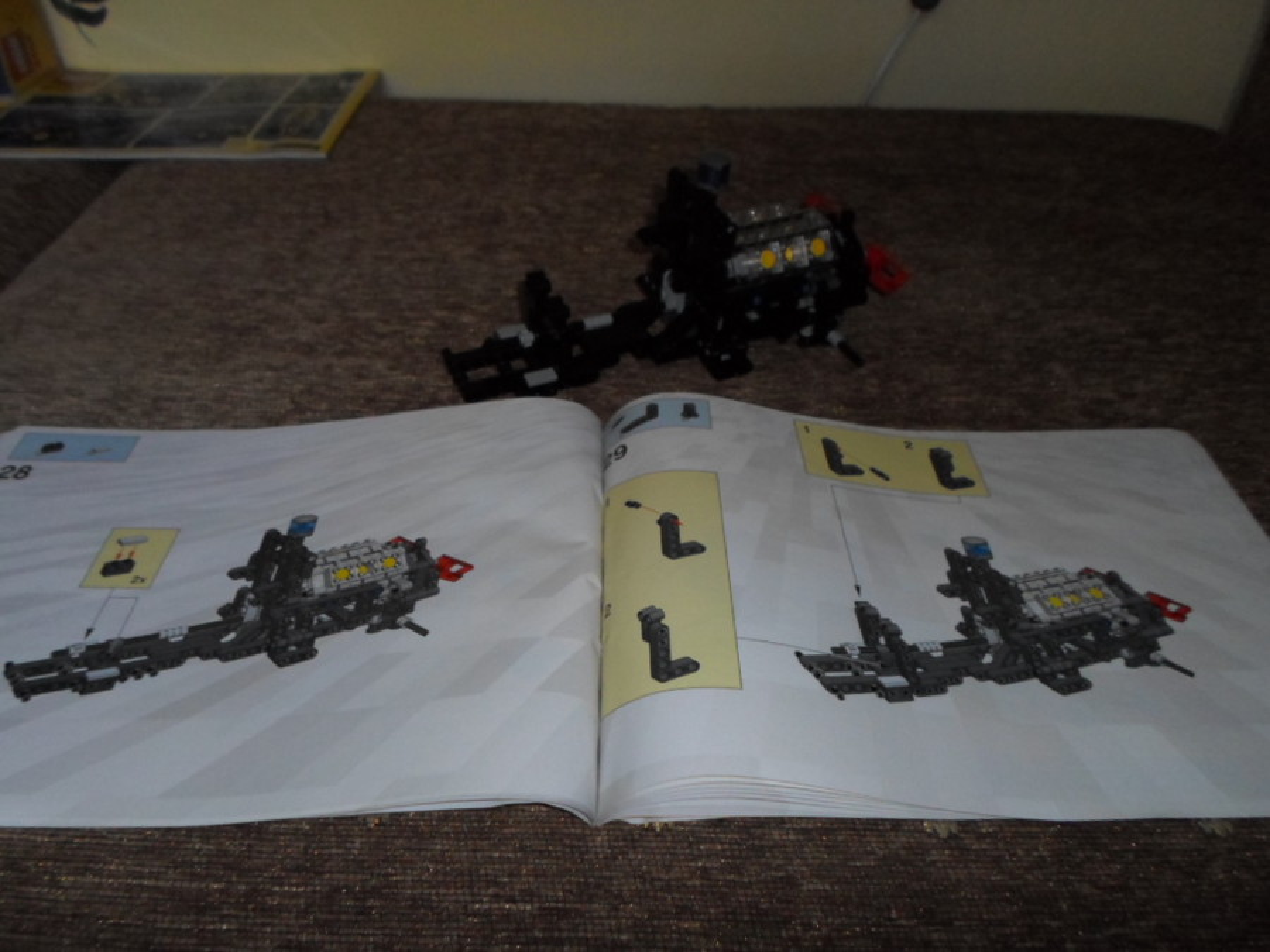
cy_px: 476
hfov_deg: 69.4
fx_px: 917
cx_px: 635
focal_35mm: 25
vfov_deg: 54.9
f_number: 2.5
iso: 400
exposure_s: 1/20
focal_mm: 4.5
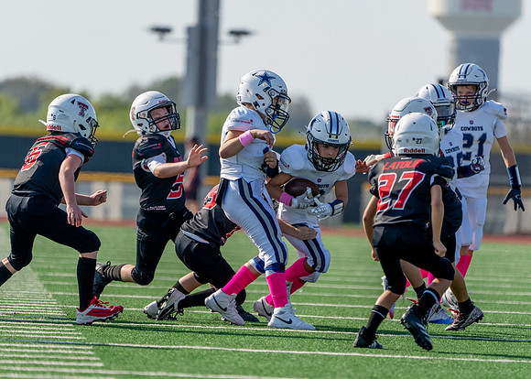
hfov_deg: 4.8
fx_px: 6319
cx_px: 266
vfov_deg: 3.4
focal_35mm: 419
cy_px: 190
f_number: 5.6
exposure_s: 1/1250
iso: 250
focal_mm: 400
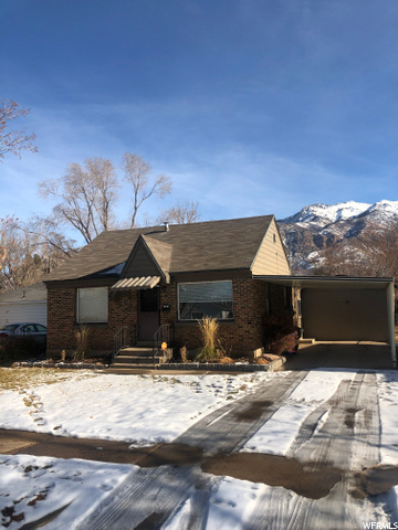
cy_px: 265
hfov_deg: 49.7
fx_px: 429
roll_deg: +1.2
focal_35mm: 28
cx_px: 199
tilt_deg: +6.7
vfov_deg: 63.4
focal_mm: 3.99
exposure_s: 1/2088
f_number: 1.8
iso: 20
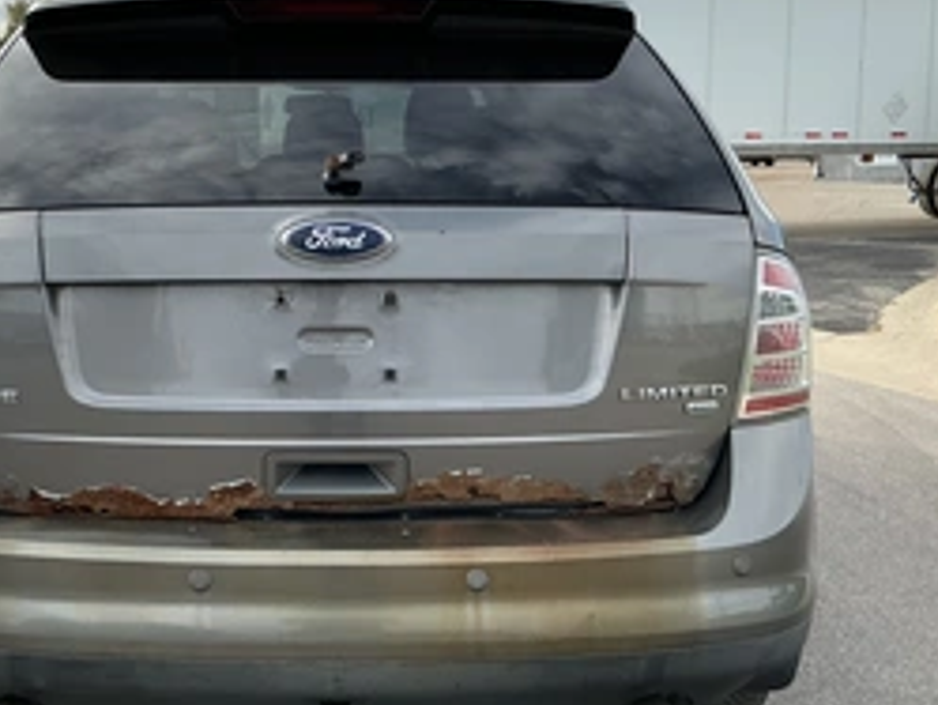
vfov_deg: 32.2
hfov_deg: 41.5
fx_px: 1220
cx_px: 316
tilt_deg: -7.3
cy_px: 336
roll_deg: +2.2
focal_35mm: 45
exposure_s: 1/657
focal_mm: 3
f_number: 1.8
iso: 25
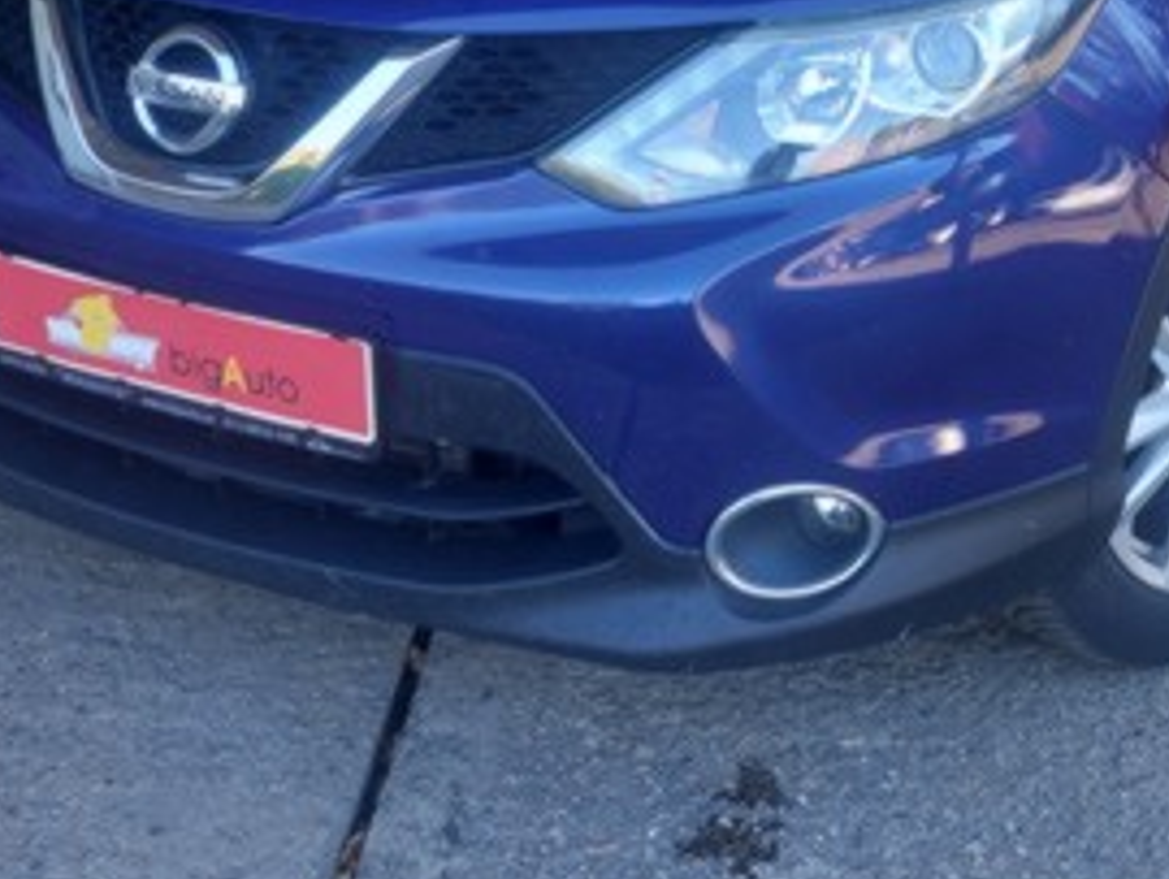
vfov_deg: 19.4
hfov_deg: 26.2
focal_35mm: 74
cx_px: 775
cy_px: 17
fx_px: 2501
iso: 64
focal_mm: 5.23
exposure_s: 1/120
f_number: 1.8
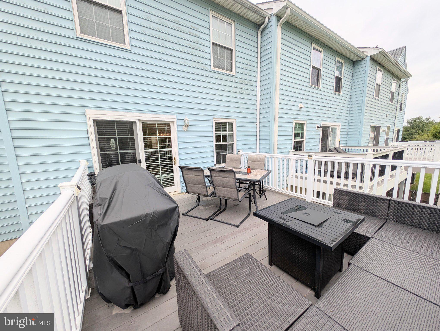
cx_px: 220
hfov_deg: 110.5
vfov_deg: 94.6
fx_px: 153
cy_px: 166
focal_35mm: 12
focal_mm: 2.23
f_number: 1.95
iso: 37
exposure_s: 1/423
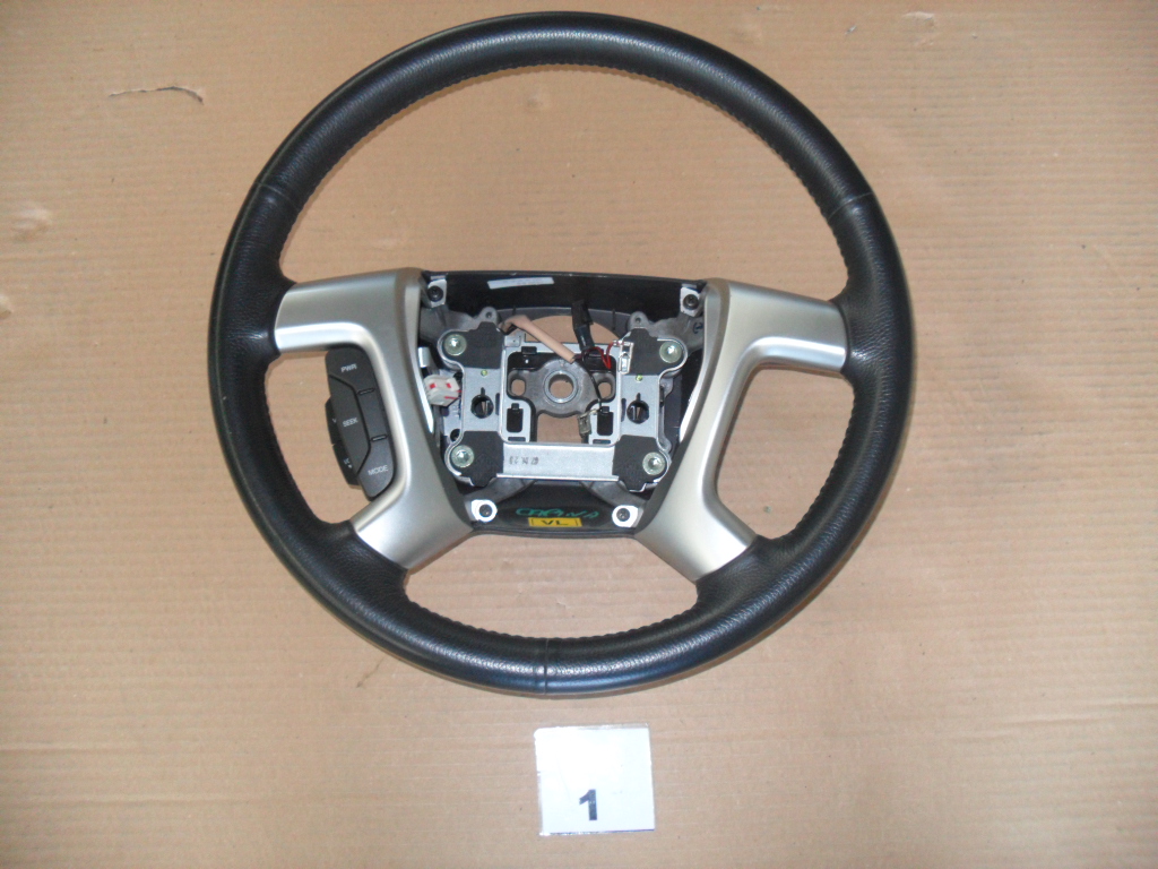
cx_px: 579
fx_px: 1171
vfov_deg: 40.7
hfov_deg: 52.6
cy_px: 434
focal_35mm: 35
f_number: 3
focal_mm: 6.3
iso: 200
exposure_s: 1/45
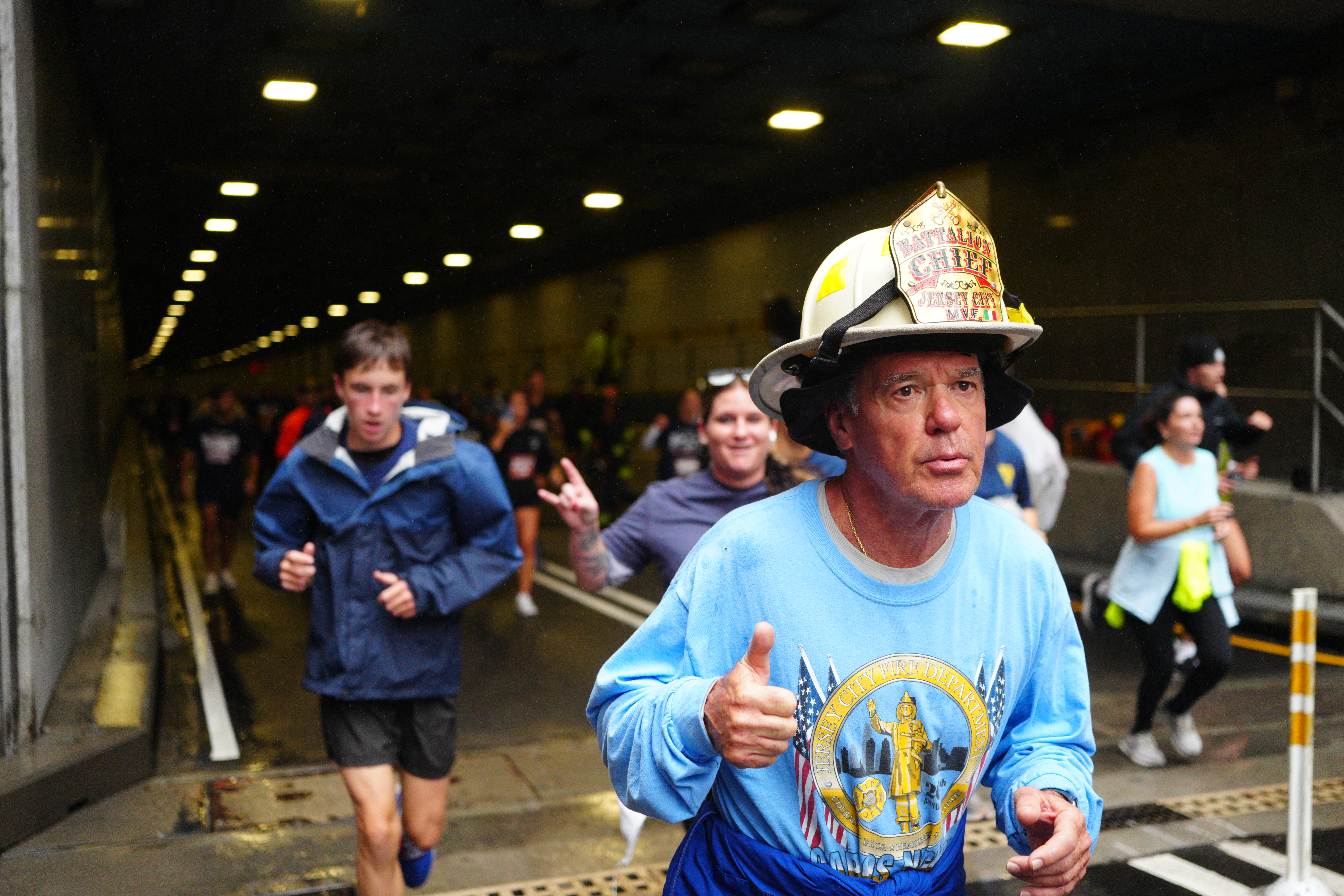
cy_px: 448
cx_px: 672
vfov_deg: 32.6
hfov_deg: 47.4
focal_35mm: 41
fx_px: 1531
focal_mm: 41
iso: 2500
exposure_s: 1/1250
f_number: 2.8
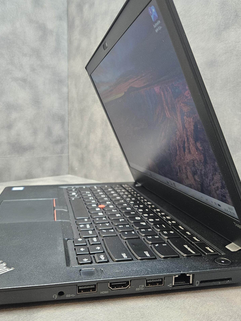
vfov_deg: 58.3
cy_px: 154
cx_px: 99
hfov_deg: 45.3
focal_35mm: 31
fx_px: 288
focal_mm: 5.4
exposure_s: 1/100
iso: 640
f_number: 1.8
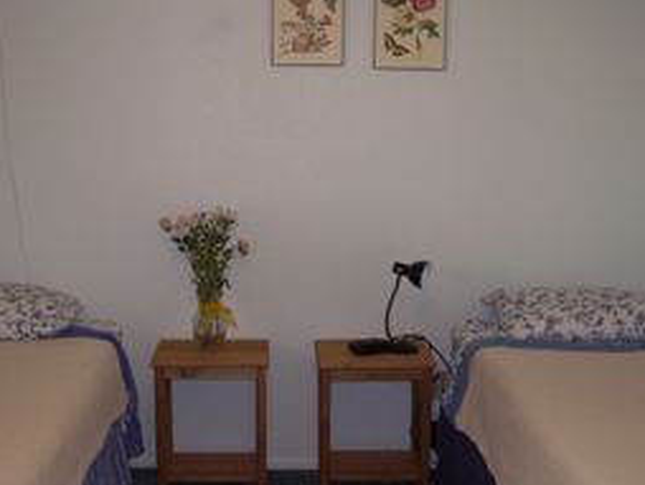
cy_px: 246
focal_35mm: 55
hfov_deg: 34.8
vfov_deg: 26.6
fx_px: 1026
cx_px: 259
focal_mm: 7.9
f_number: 2.8
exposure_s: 1/60
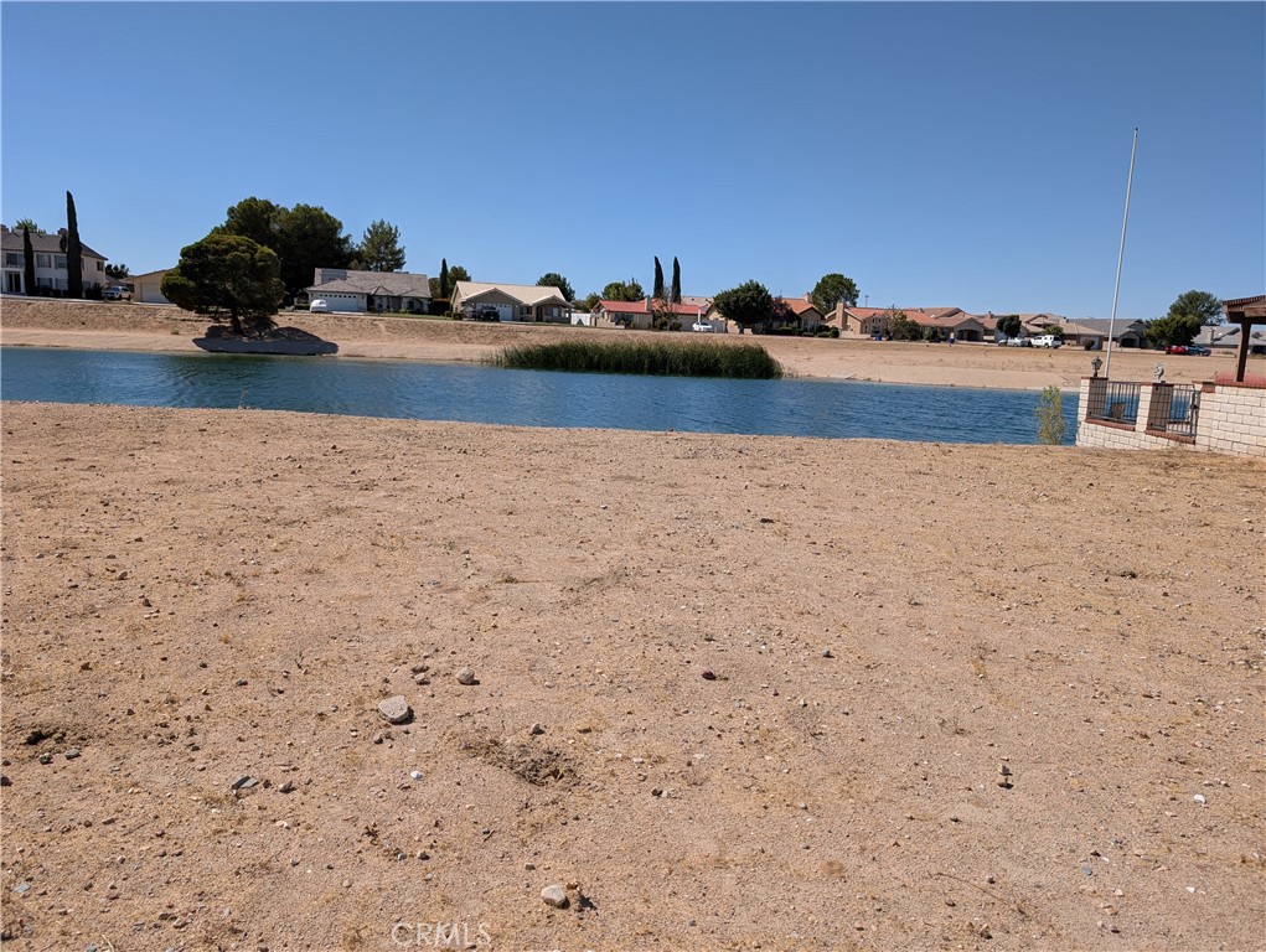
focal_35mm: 24
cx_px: 633
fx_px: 879
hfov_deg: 71.5
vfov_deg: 56.9
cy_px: 476
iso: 19
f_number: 1.68
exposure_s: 1/1381
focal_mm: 6.9
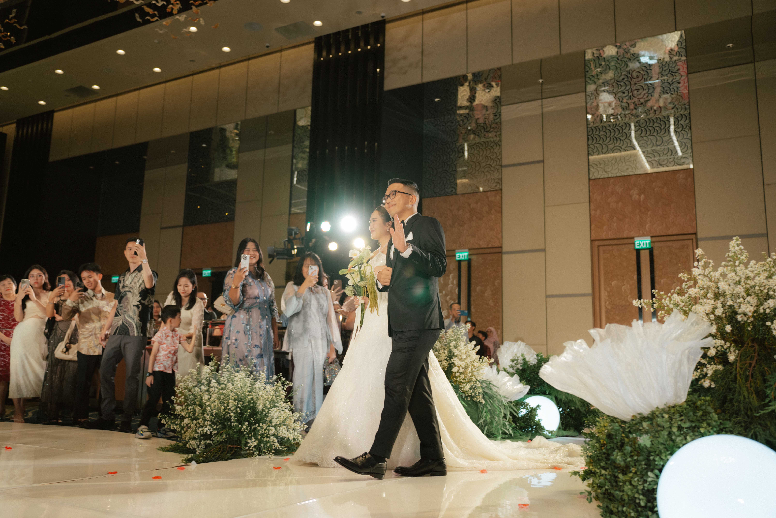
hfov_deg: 61.9
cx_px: 388
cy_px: 259
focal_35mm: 30
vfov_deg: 43.6
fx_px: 647
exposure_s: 1/125
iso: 400
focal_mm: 30
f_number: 2.8
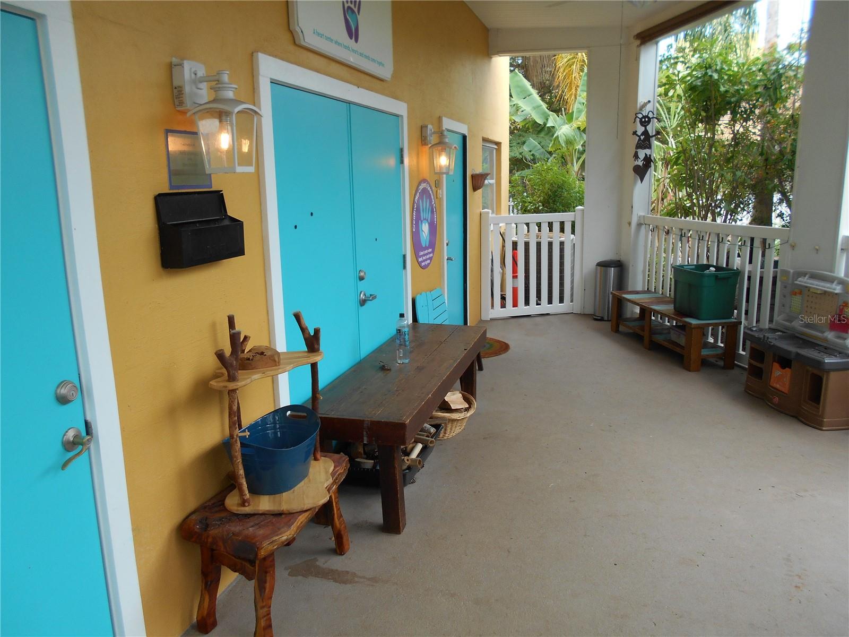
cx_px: 424
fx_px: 638
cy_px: 318
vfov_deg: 53.1
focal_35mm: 26
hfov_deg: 67.3
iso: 80
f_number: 3.2
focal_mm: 4.6
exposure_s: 1/100
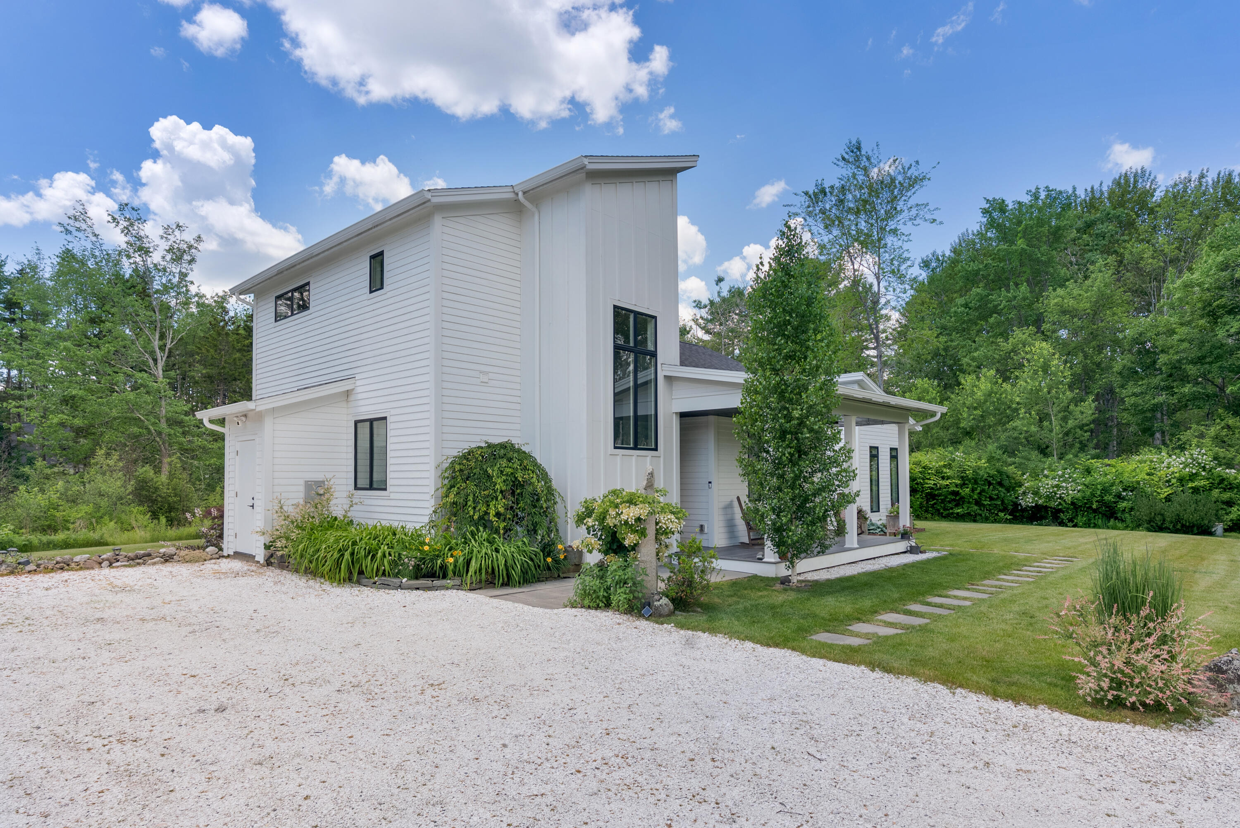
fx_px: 655
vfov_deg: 64.6
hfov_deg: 86.9
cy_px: 414
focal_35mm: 19
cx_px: 620
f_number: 7.1
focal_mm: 19
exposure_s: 1/500
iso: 320
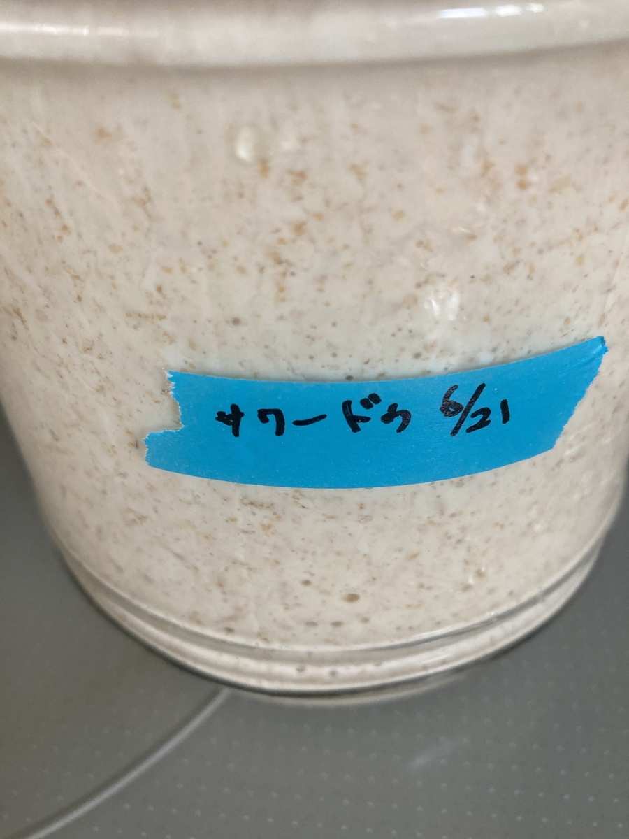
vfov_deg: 63.4
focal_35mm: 28
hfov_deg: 49.7
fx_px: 678
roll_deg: +1.2
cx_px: 314
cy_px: 420
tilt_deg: -39.7
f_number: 1.8
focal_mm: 3.99
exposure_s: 1/60
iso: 125
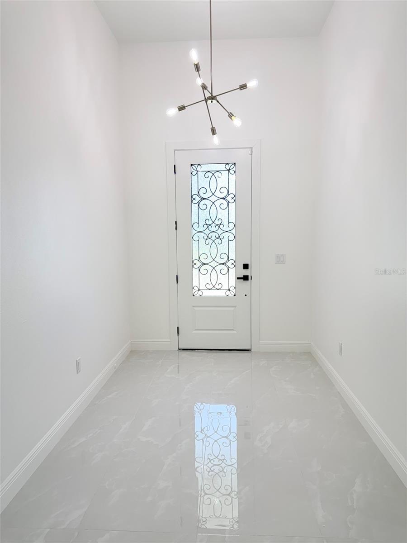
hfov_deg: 56.8
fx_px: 376
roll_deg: +1.1
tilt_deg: -6.1
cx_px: 204
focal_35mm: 24
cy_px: 272
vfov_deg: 71.6
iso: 80
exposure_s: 1/310
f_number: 1.78
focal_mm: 6.76
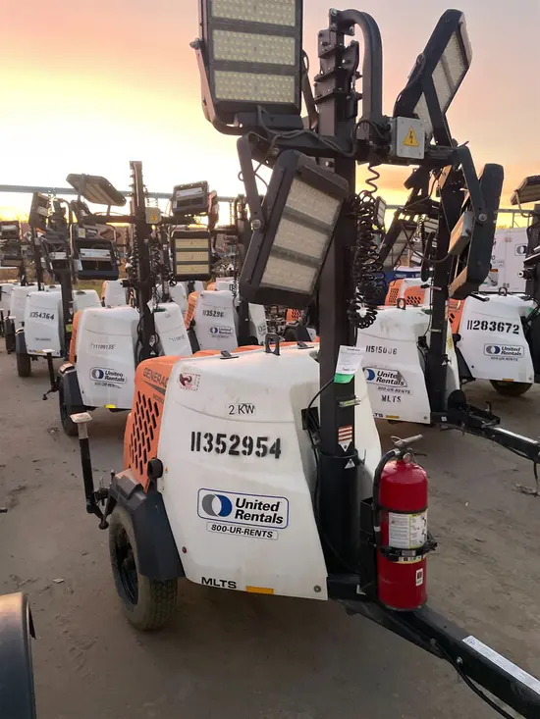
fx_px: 541
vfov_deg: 67.3
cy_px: 360
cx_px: 270
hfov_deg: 53.1
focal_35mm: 26
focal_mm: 4.2
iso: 500
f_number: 1.6
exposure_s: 1/44
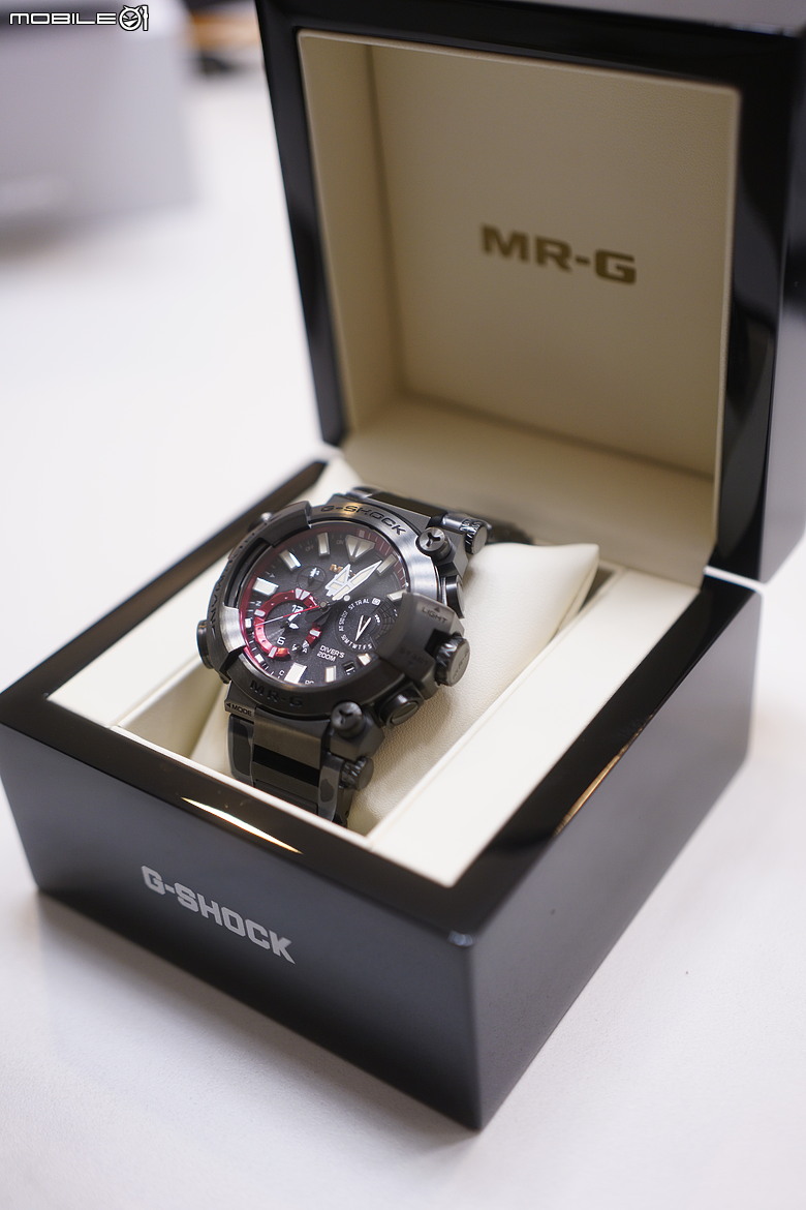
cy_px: 605
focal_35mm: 40
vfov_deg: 48.5
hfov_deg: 33.4
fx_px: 1343
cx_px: 403
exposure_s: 1/125
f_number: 2.8
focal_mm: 40
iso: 640
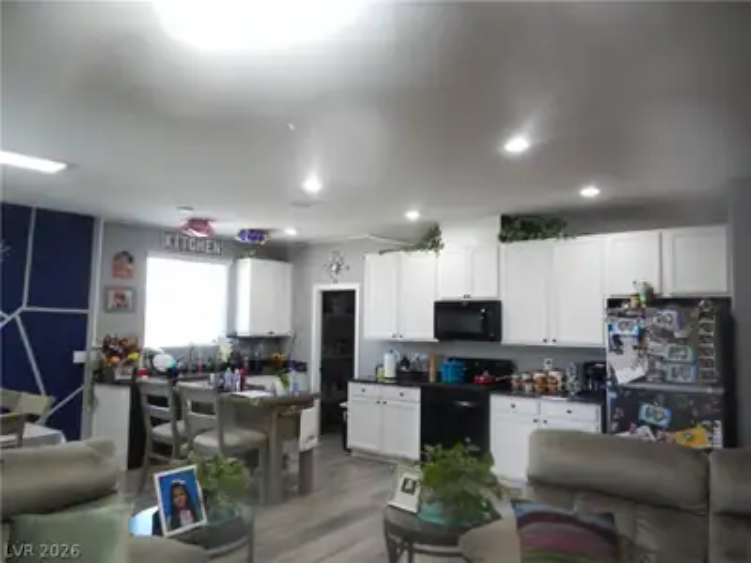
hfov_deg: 69.4
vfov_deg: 54.9
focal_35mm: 25
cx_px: 376
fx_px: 542
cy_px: 282
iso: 250
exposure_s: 1/30
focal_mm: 4.5
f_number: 3.2
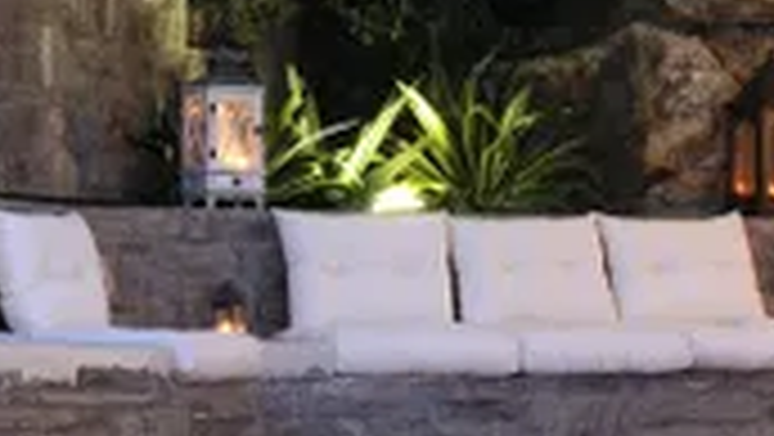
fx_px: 3594
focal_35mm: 175
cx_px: 1037
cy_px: 400
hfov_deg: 11.9
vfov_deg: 6.9
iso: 200
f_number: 16
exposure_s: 4
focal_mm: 32
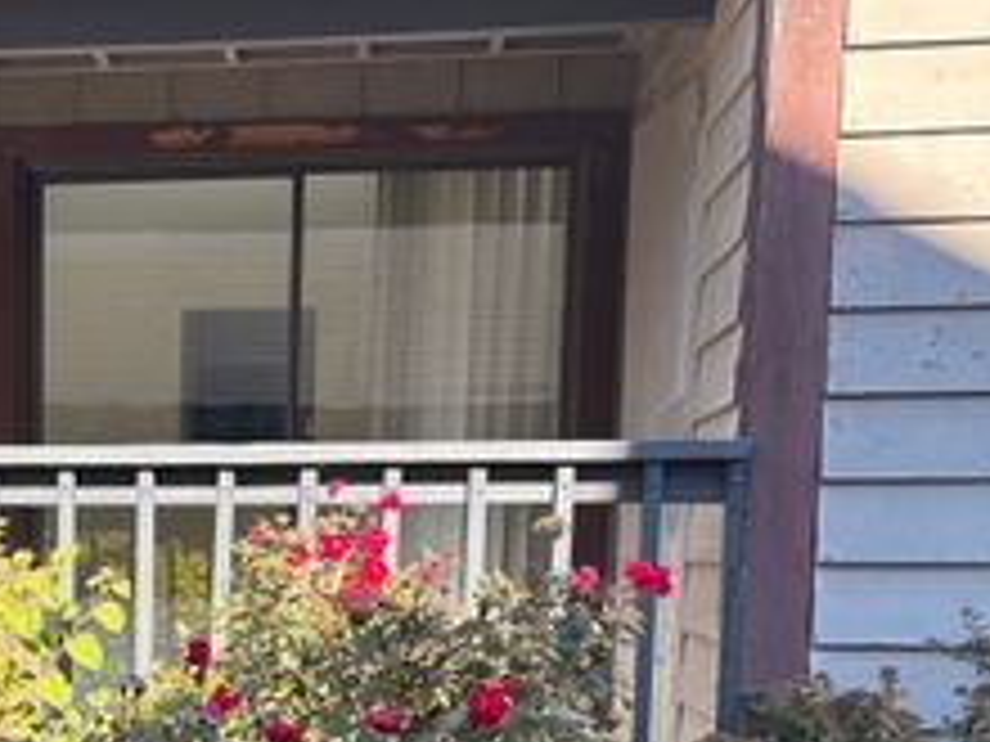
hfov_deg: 31.1
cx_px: 81
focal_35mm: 59
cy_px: 722
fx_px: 1687
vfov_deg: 23.9
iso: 64
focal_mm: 5.96
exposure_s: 1/581
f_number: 1.6
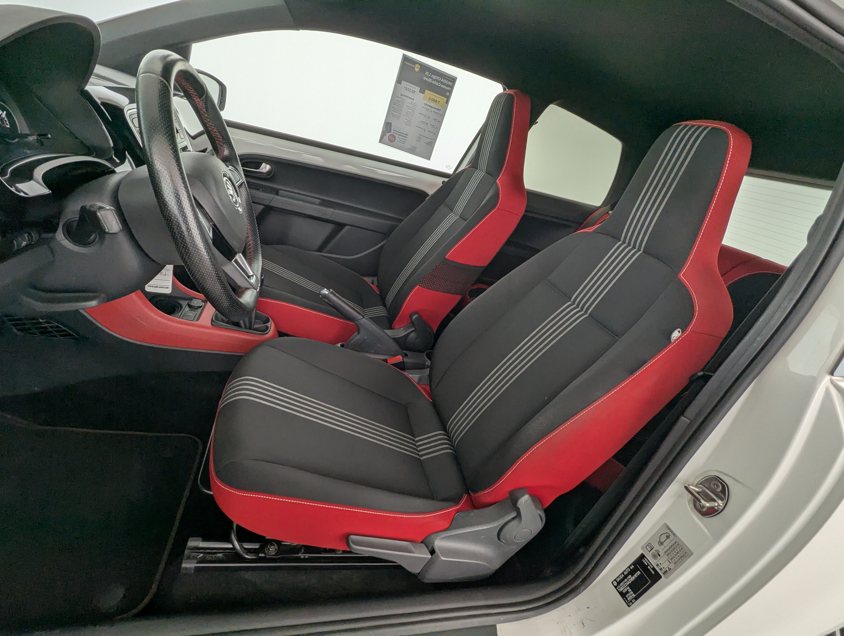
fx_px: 391
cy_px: 318
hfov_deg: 94.4
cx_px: 422
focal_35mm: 16
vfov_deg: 78.2
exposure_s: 1/96.6
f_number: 2.2
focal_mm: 2.35
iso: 58
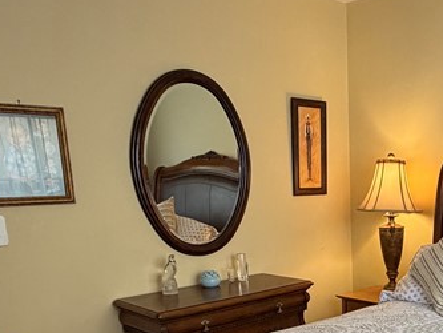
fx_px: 550
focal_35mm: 43
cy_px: 305
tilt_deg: -12.9
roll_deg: +2.3
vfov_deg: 31.9
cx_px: 350
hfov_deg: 42.0
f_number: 2.2
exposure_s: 1/60
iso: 200
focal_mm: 2.22
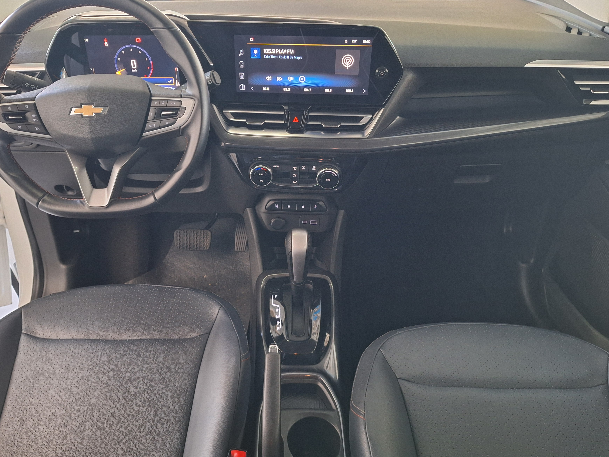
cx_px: 279
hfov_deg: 65.2
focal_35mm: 27
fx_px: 475
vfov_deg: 51.4
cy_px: 227
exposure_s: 1/24
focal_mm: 5.54
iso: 400
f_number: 1.8
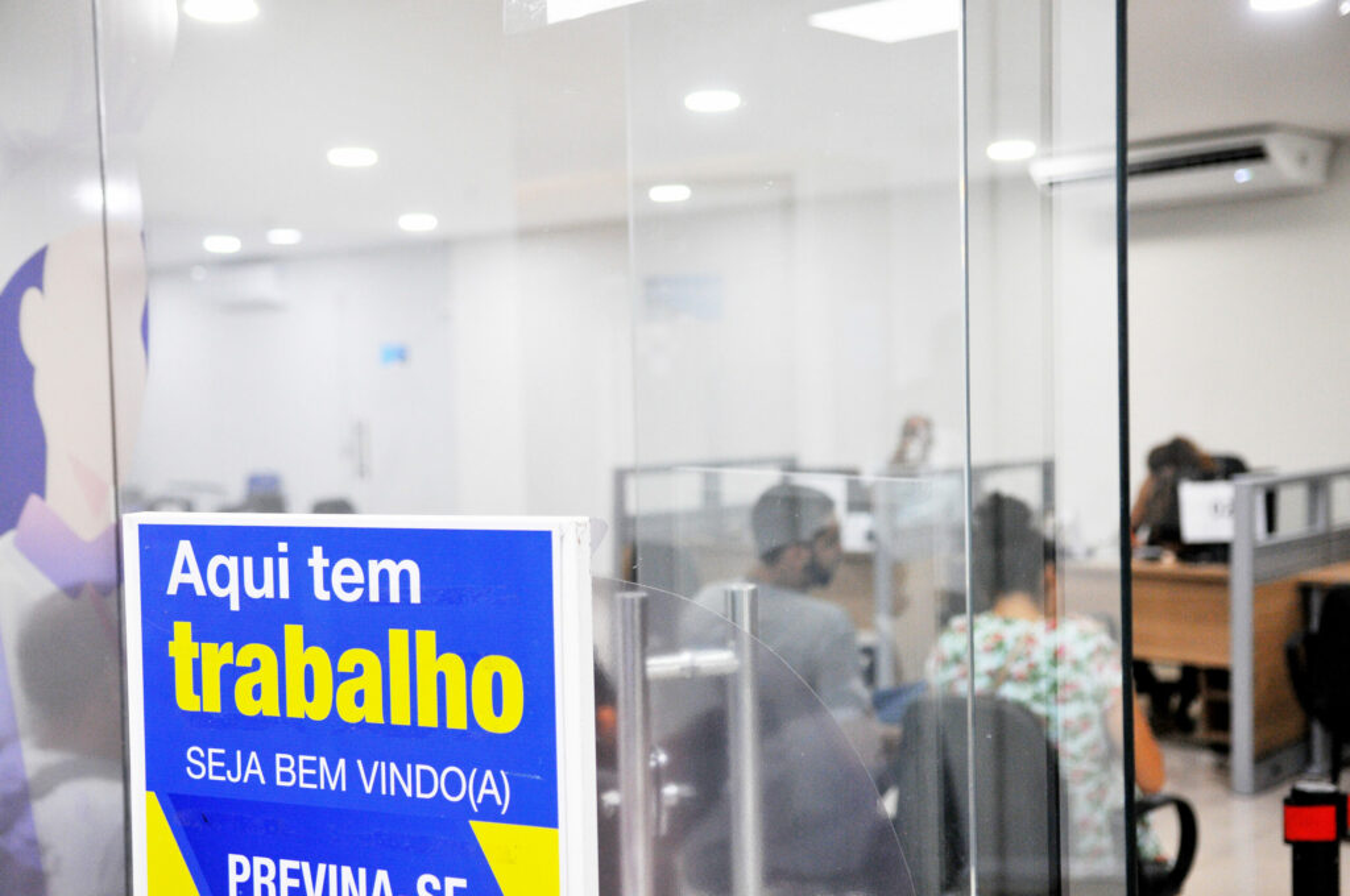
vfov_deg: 29.8
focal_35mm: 45
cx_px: 675
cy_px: 448
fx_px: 1685
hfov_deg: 43.7
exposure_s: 1/200
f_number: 2.8
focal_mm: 30
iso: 800
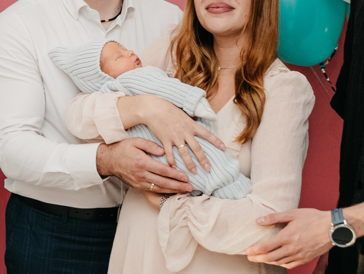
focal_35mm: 128
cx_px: -131
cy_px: 13
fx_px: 1348
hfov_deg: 14.6
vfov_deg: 11.5
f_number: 4
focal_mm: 35
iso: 640
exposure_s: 1/160
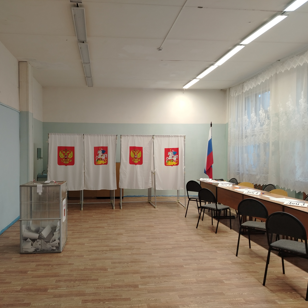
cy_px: 157
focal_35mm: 29
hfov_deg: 55.5
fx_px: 292
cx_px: 134
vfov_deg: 55.6
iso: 375
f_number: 1.75
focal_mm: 5.25
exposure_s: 1/50
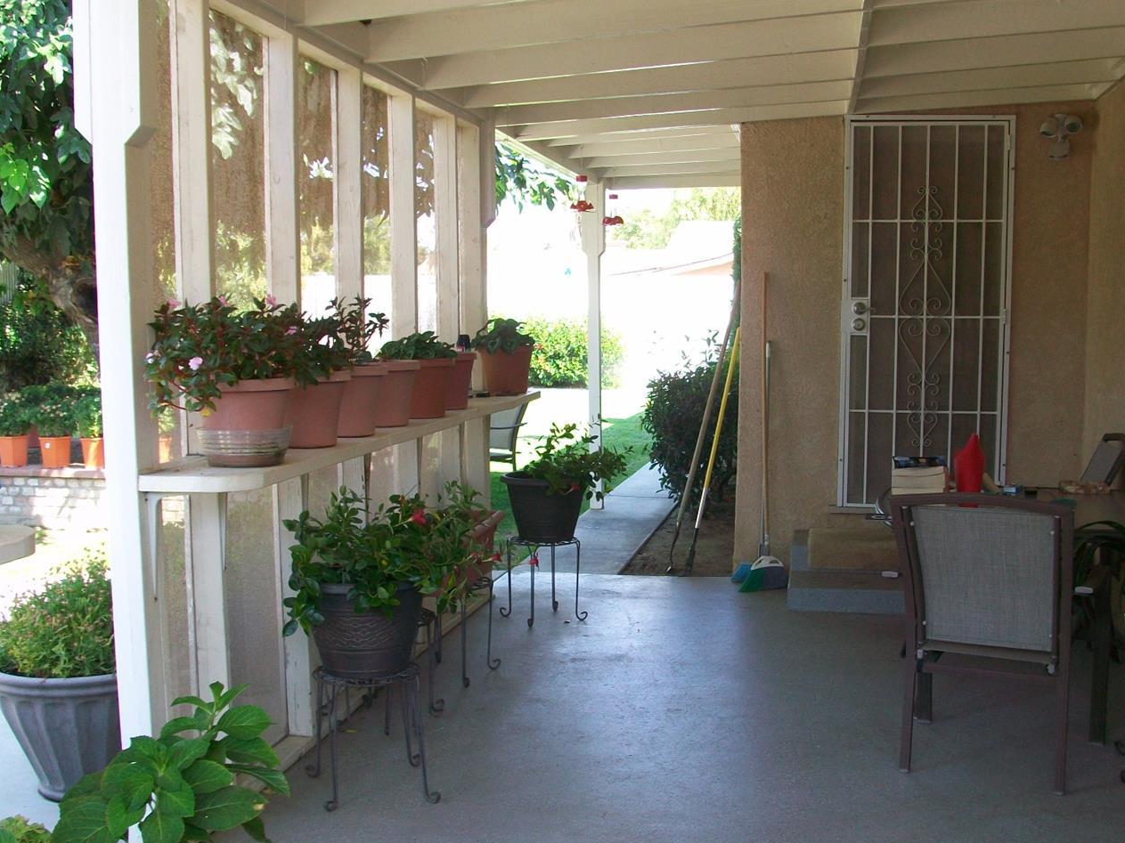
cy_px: 458
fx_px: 1235
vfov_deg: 37.7
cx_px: 626
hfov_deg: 48.9
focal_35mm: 38
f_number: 2.8
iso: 64
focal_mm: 5.7
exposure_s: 1/100
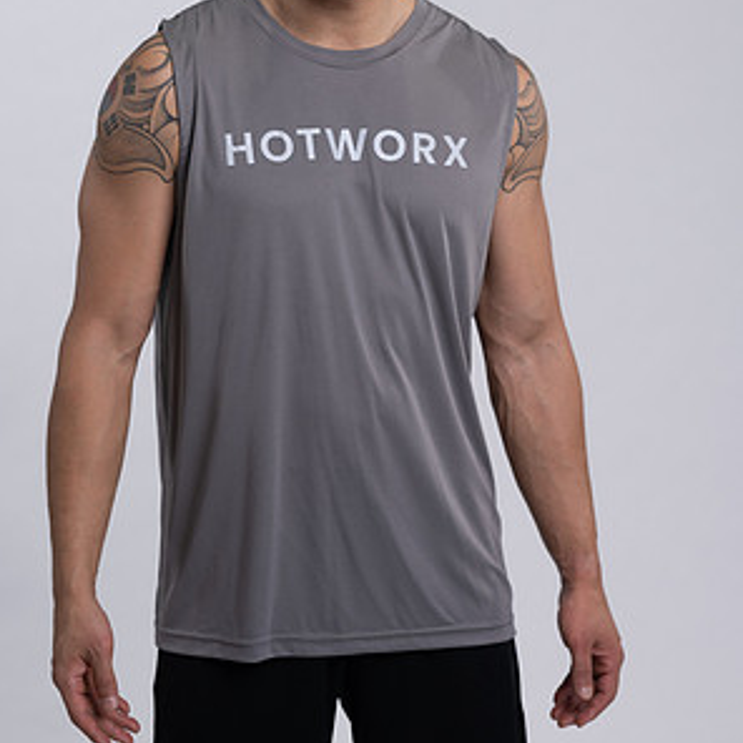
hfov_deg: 15.8
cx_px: 369
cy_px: 188
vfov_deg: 15.8
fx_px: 2671
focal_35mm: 110
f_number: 4
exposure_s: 1/125
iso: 125
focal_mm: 85
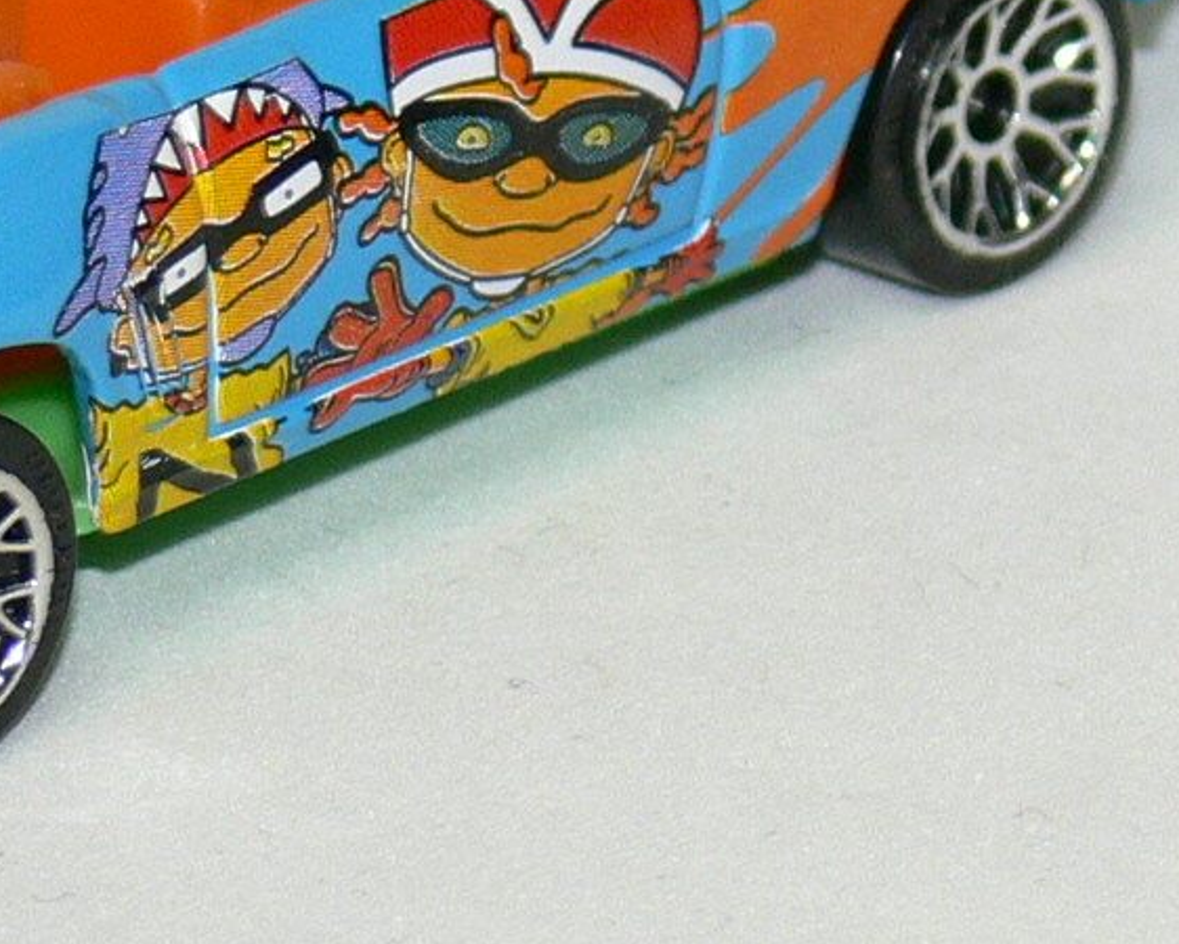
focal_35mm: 525
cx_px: 88
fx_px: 18326
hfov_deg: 3.7
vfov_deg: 2.9
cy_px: 25
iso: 100
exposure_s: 1/30
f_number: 3.6
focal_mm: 25.2
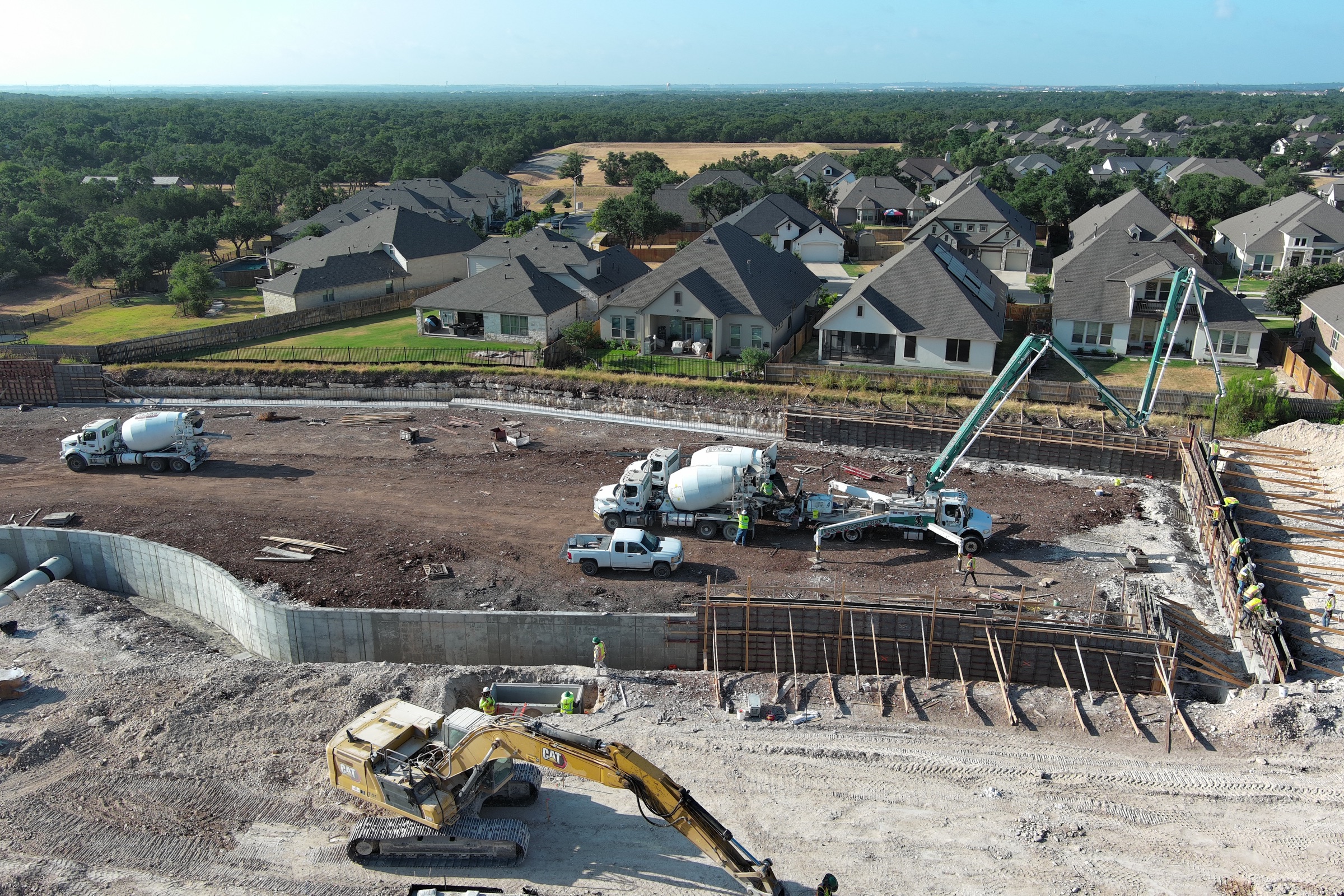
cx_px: 672
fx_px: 1083
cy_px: 448
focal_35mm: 29
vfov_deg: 45.0
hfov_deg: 63.7
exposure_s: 1/996
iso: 100
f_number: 2.8
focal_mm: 10.24
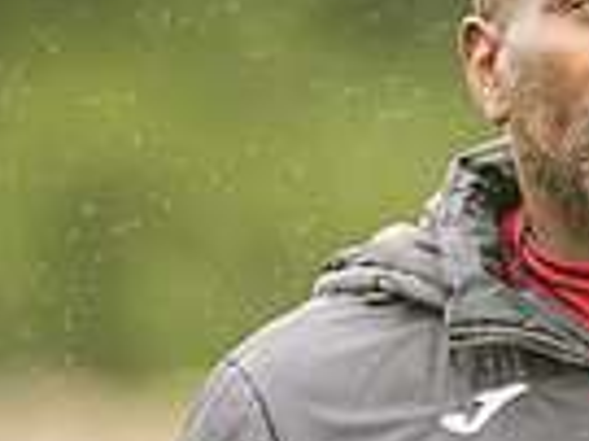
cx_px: 803
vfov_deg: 0.8
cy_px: 546
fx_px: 33065
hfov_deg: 1.0
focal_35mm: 1945
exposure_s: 1/1600
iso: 640
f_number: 2.8
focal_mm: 270
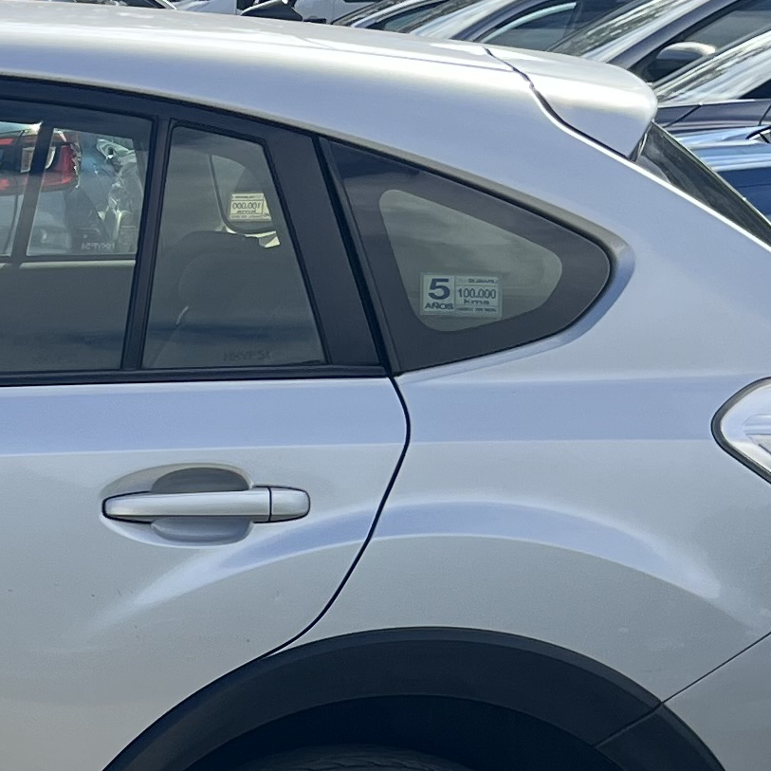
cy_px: 716
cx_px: -575
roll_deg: -1.2
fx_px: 2873
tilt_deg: -13.3
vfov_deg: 15.1
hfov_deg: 13.8
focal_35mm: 114
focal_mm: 5.7
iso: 50
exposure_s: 1/2353
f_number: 1.5
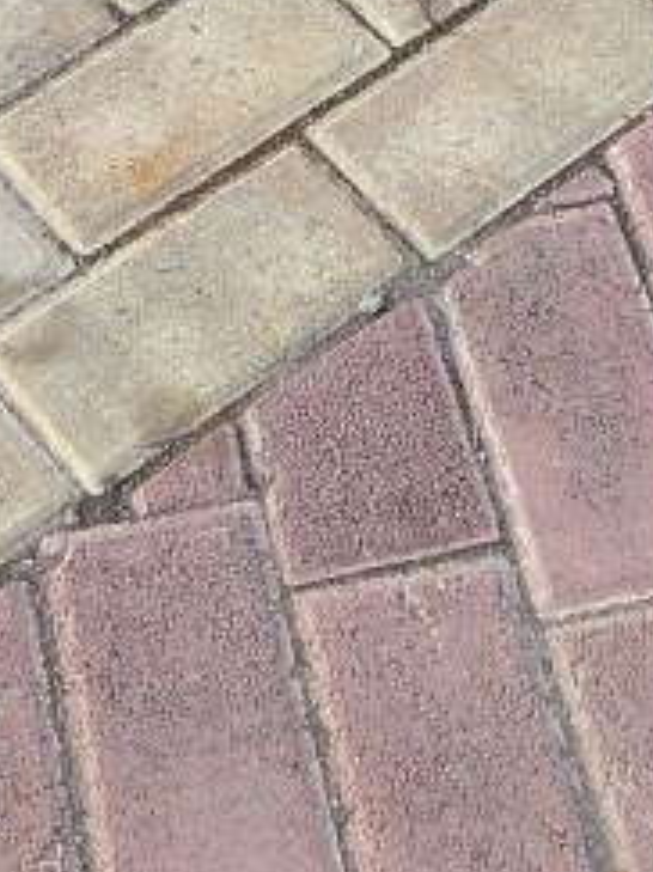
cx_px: 305
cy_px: -773
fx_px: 2870
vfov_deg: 14.7
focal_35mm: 114
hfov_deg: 13.0
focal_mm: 4.84
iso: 80
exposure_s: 1/262
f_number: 1.8
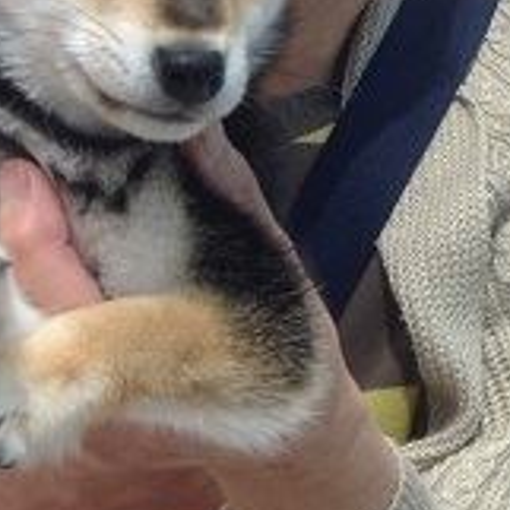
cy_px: 329
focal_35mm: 115
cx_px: 190
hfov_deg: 15.1
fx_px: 1917
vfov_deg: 15.1
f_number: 2.4
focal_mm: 4.28
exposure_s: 1/30
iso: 64
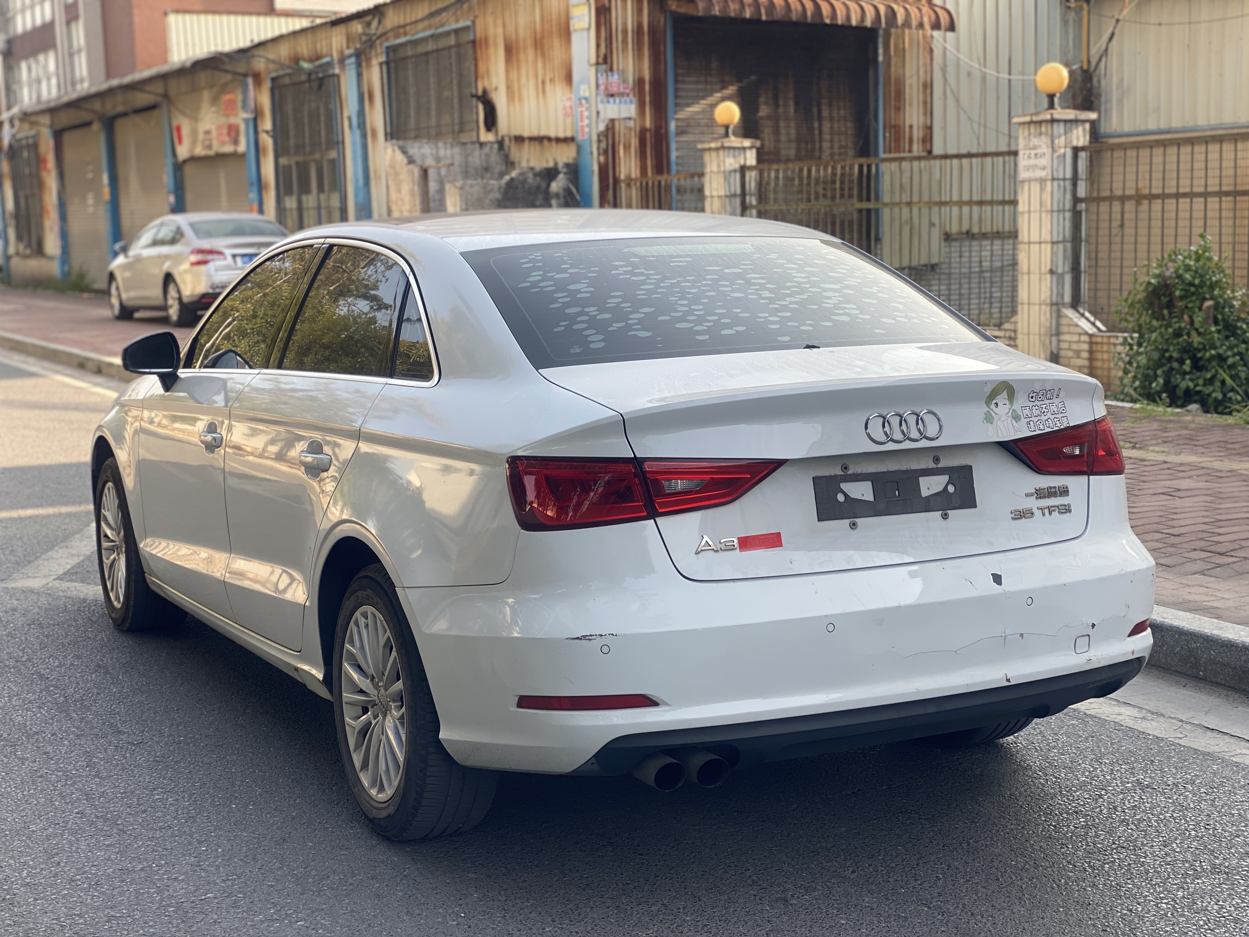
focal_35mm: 52
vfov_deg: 28.0
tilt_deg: -7.9
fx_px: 1876
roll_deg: +1.6
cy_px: 468
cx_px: 624
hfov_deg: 36.8
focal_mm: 6
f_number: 2
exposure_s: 1/182
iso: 20
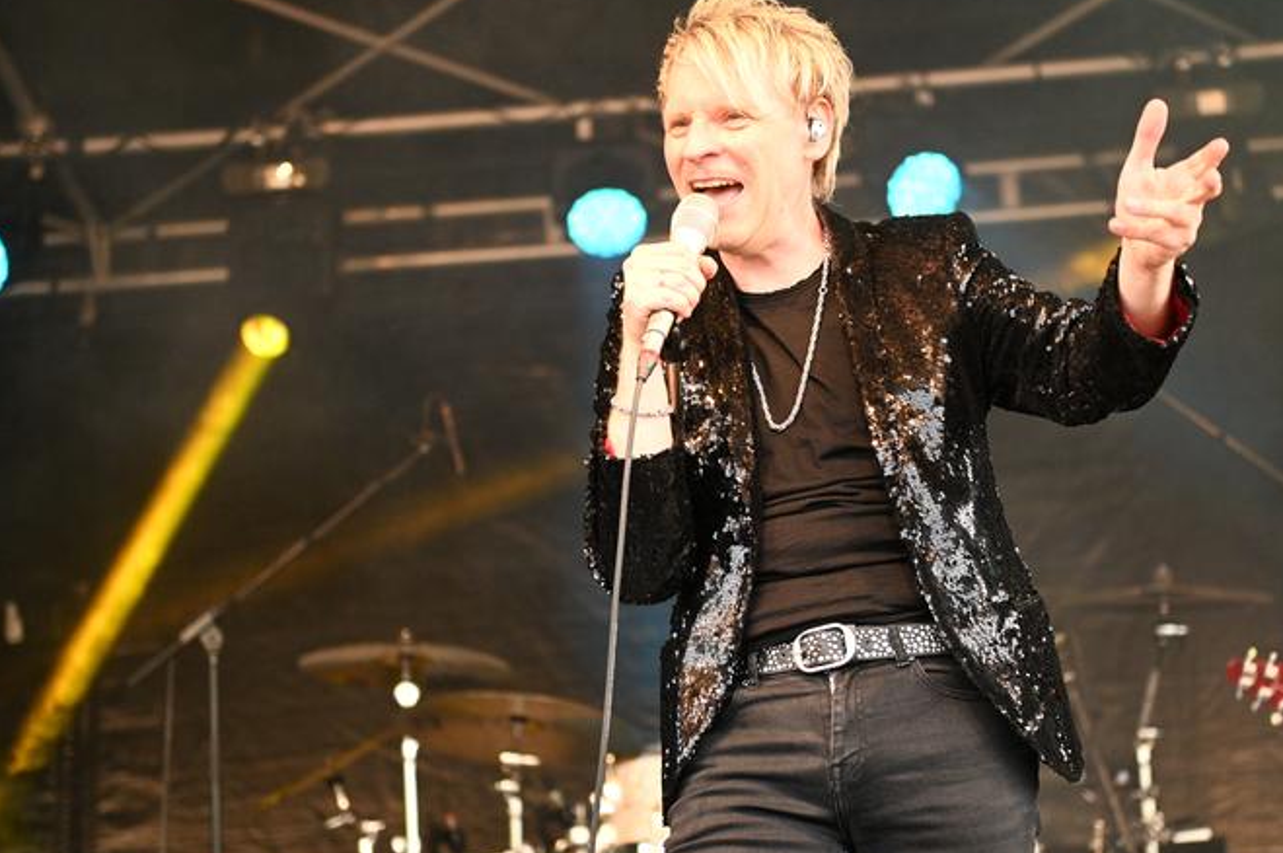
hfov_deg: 23.9
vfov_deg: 16.0
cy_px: 458
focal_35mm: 85
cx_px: 759
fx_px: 3026
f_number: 2.8
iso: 2500
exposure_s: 1/1250
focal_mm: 70
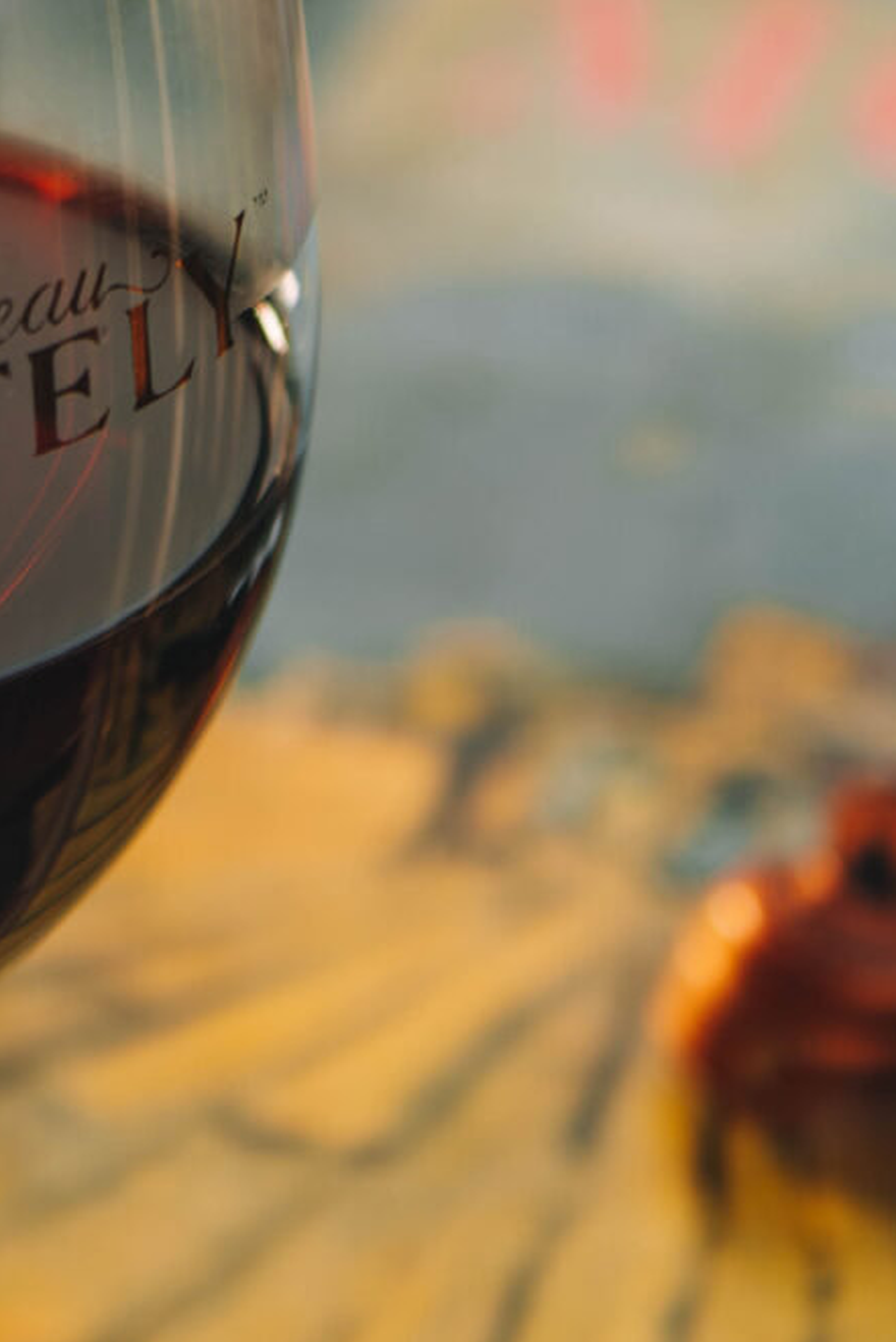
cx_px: 74
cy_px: -312
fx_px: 6377
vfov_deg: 11.7
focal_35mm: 171
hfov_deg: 8.0
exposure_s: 1/200
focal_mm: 44
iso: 100
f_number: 2.8
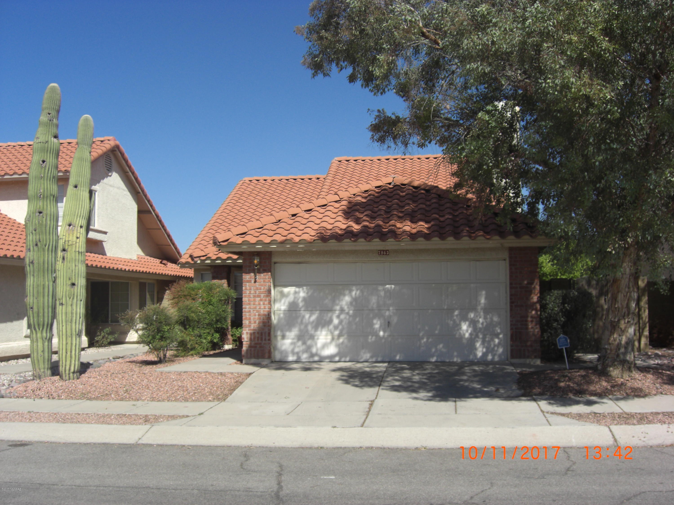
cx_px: 337
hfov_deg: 49.0
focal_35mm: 38
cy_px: 252
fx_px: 740
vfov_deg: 37.7
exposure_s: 1/200
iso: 80
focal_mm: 7.9
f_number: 8
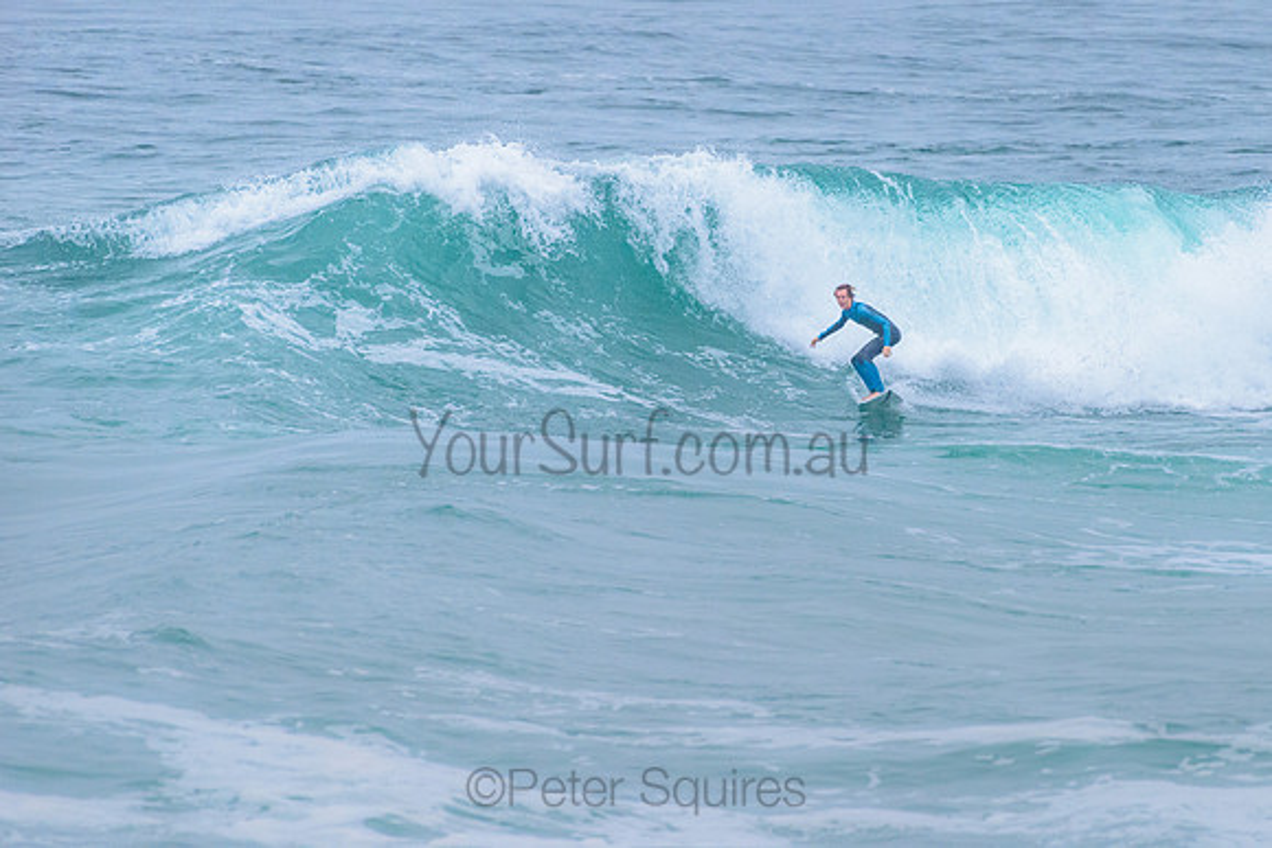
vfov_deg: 2.2
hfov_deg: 3.4
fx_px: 21626
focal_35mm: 612
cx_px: 778
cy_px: 329
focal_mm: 500
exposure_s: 1/2000
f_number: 5.6
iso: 2500
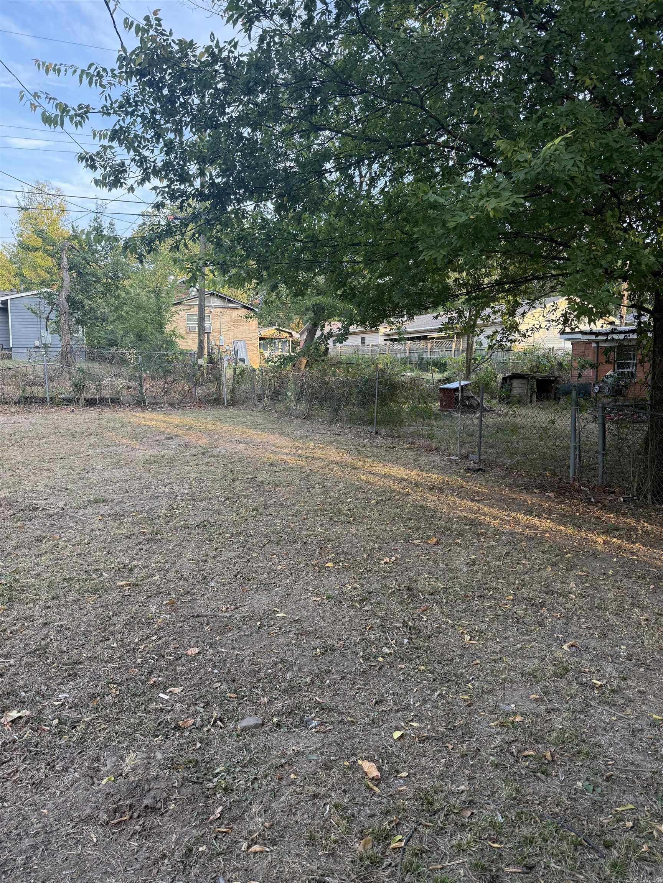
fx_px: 613
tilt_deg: -6.0
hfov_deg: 56.8
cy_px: 442
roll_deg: +1.1
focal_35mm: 24
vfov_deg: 71.6
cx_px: 332
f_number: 1.78
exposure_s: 1/244
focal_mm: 6.76
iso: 100
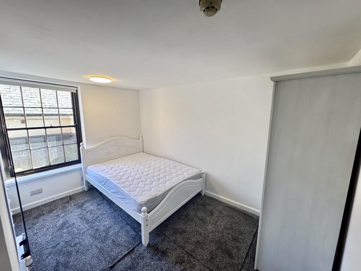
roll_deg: -0.2
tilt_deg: -10.3
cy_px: 136
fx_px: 146
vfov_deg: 85.7
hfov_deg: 102.1
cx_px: 180
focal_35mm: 14
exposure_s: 1/100
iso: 250
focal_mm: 2.22
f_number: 2.2
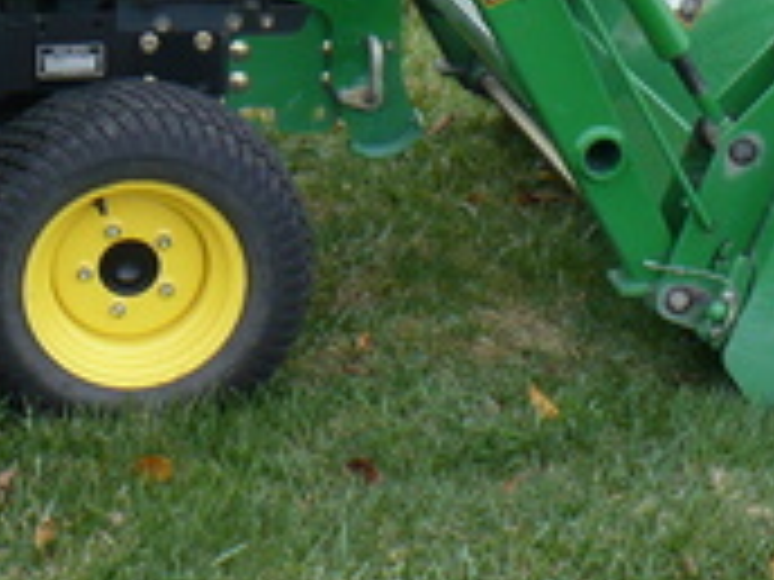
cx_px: -216
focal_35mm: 117
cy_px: -238
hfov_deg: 16.0
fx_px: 2616
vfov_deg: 12.2
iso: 100
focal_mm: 6.1
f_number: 2.8
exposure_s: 1/40
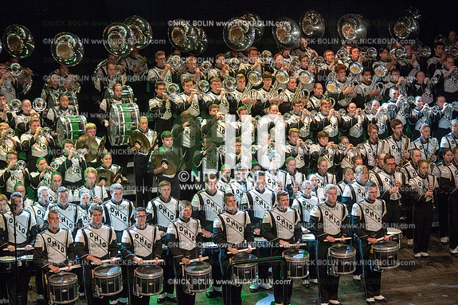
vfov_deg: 10.9
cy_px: 152
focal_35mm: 126
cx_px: 229
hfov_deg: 16.3
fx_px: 1602
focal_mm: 125
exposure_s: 1/2000
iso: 8000
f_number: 2.8
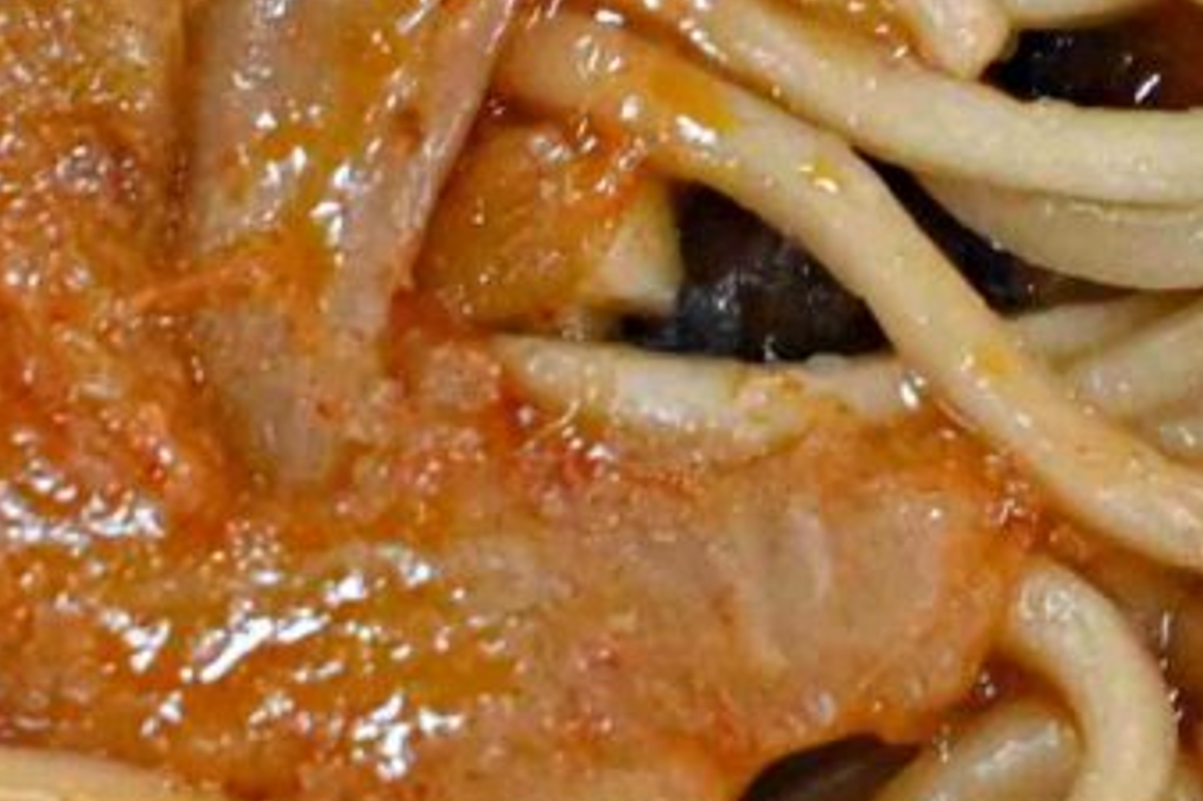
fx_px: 18971
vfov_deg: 2.4
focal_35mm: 568
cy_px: -1063
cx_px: 819
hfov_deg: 3.6
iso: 1400
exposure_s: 1/200
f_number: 3.2
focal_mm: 50
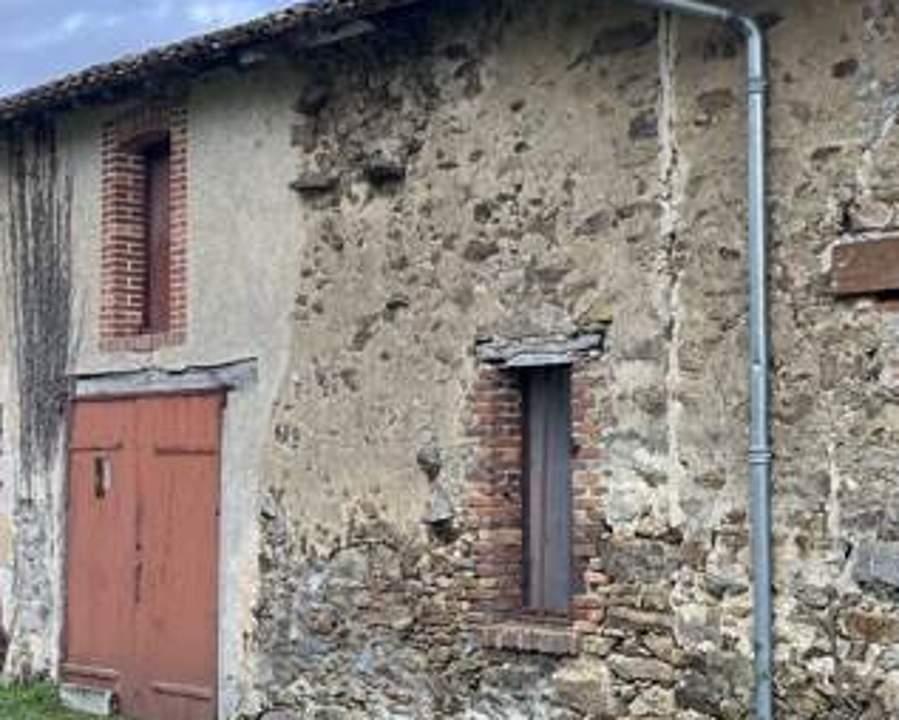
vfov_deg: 23.9
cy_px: 369
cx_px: 658
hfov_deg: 29.2
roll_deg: -0.4
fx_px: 1704
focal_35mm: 64
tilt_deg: +2.7
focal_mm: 5.1
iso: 50
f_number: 1.6
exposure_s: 1/718
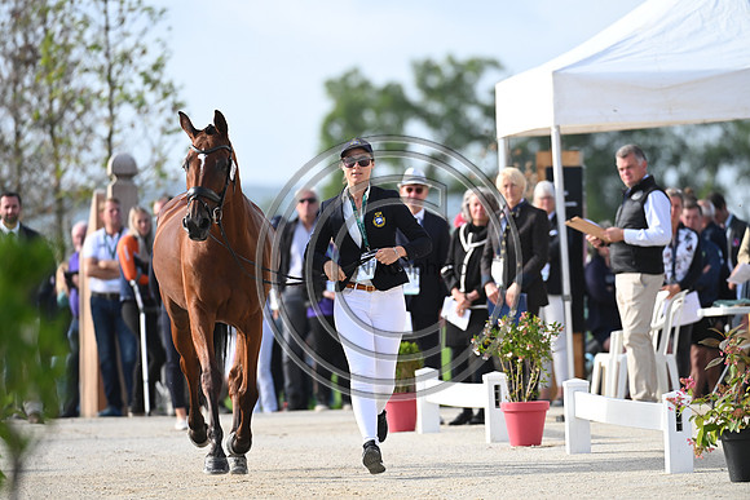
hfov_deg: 5.4
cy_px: 250
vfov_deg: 3.6
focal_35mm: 380
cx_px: 375
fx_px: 7918
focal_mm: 380
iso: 800
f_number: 5
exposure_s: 1/1600
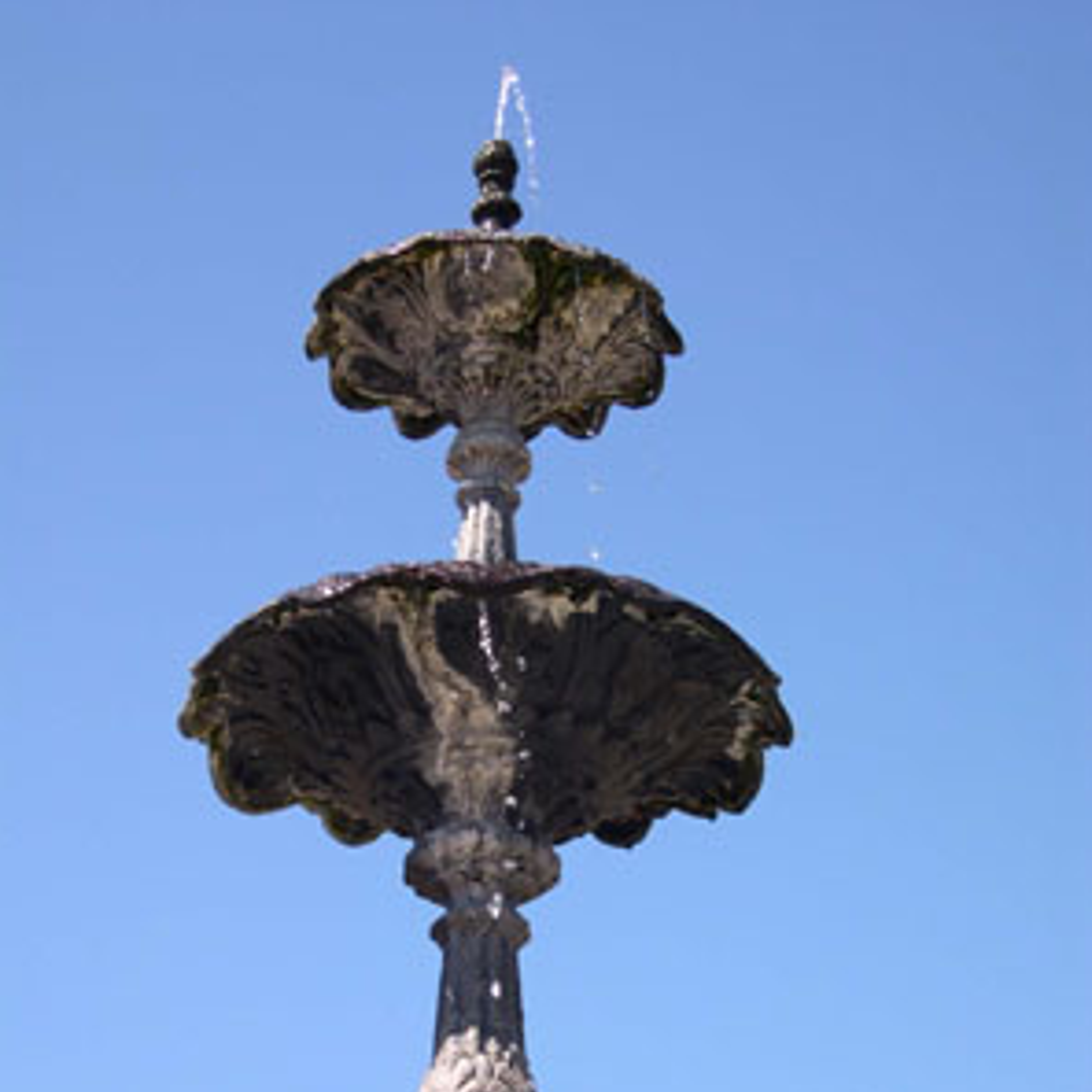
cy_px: 730
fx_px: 2855
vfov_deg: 21.6
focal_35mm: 80
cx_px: 546
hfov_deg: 21.7
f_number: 3.7
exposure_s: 1/439
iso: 100
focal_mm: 14.2
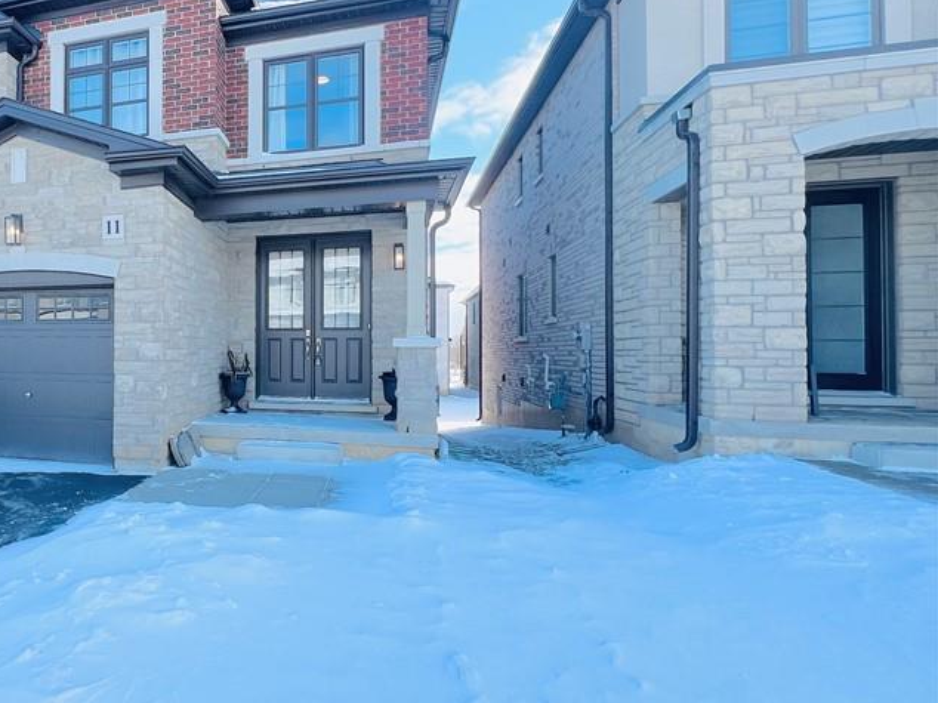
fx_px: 569
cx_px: 182
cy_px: 348
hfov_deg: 70.8
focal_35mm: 21
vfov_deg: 63.4
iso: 32
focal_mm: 1.57
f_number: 1.8
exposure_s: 1/481
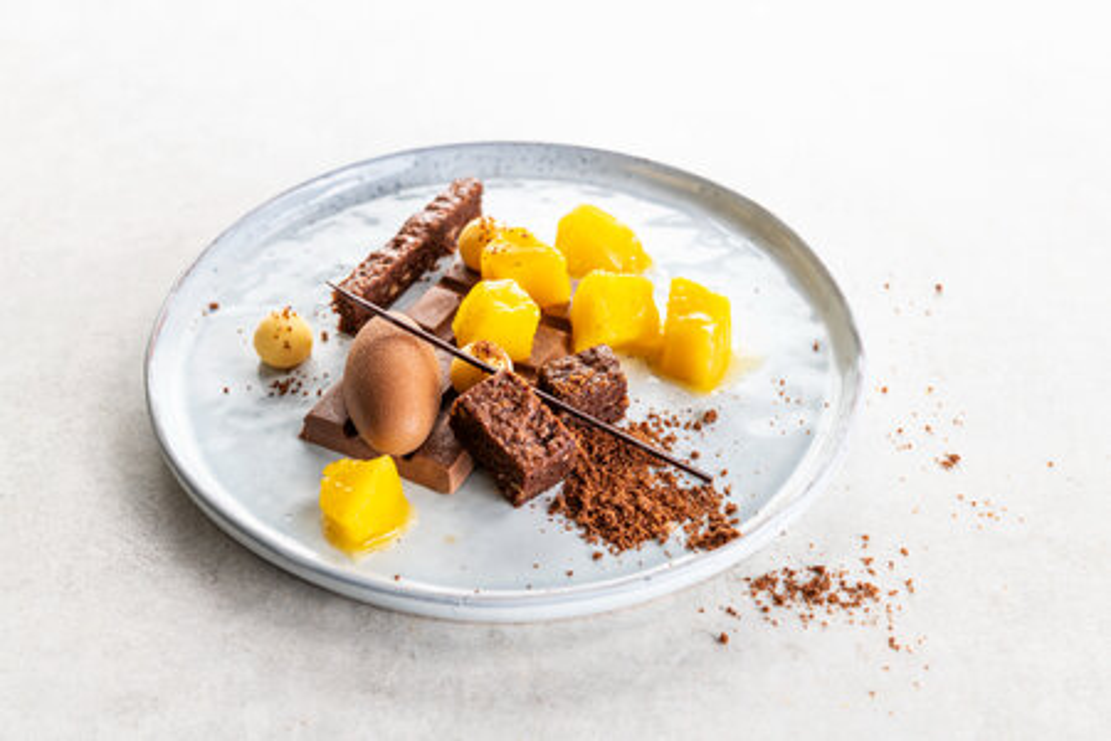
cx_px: 556
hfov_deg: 33.4
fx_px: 1852
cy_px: 370
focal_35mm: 60
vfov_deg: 22.6
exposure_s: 1/125
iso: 40
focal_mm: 60
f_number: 7.1
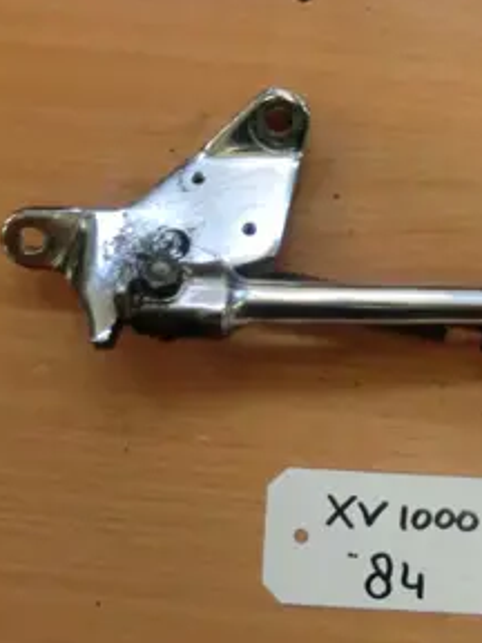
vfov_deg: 41.8
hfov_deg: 31.6
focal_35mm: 45
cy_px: 246
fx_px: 835
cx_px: 364
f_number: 3.2
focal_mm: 4.9
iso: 320
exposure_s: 1/60
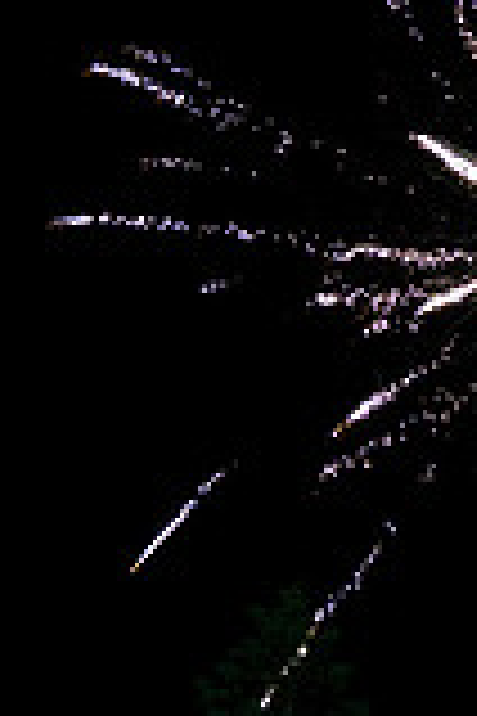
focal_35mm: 175
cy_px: 189
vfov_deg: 11.7
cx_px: 630
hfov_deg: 7.7
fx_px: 3478
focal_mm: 48
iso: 5000
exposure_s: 1/40
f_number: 2.8
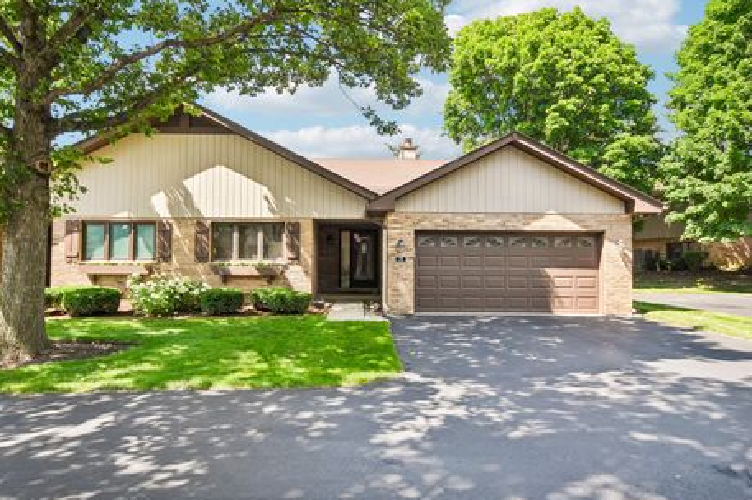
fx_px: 480
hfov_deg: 76.1
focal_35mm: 23
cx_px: 357
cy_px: 246
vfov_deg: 55.0
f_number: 8
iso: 500
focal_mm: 14
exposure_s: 1/250
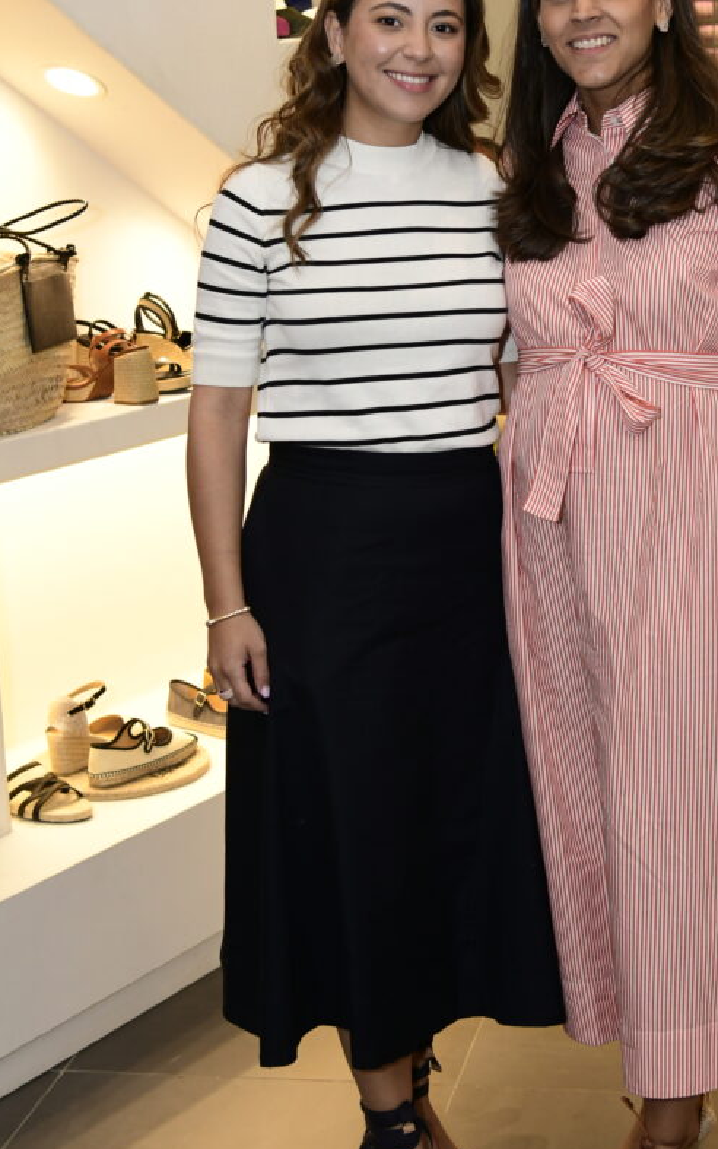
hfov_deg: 19.0
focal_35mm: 68
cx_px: 540
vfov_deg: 30.1
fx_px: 2129
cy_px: 464
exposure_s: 1/160
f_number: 4
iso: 800
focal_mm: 35
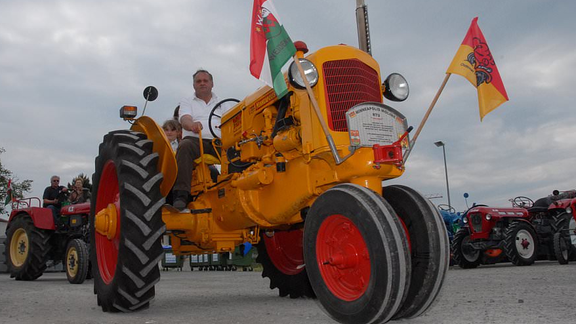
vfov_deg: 40.1
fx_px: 443
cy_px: 146
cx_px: 287
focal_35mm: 29
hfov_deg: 66.1
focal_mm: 18
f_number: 18
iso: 400
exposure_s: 1/250
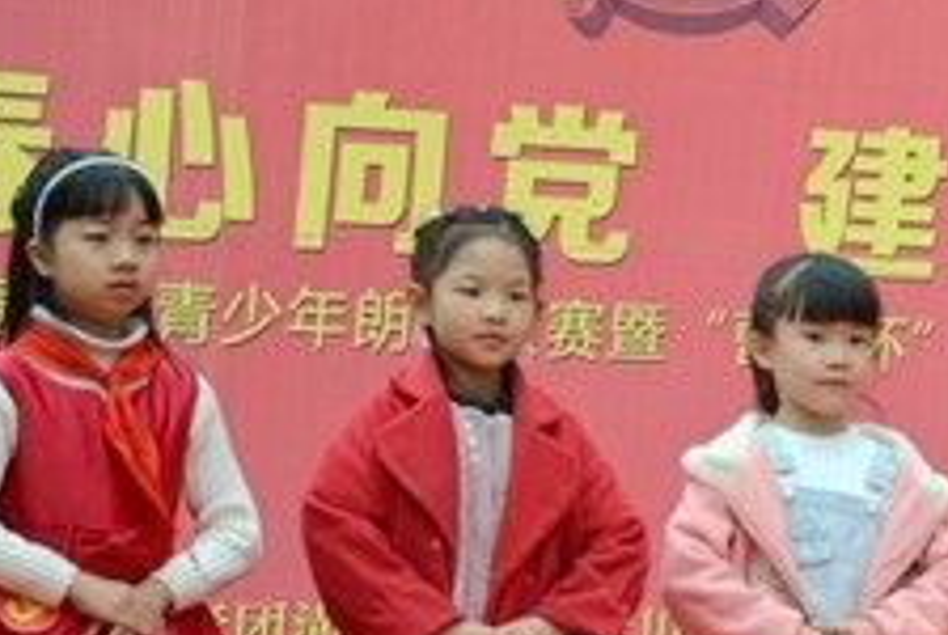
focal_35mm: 187
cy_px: 527
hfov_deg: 10.9
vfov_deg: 7.4
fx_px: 4925
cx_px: 1028
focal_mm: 35
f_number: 4.2
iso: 160
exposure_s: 1/500
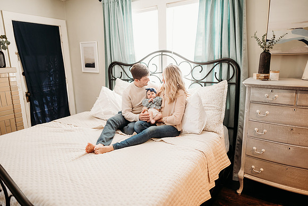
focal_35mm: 24
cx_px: 154
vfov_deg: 53.2
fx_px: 205
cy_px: 103
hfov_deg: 73.7
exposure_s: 1/100
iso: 640
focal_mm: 24
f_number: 2.2
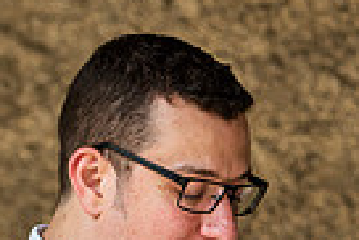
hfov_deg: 3.7
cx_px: 483
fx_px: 5520
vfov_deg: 2.5
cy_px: 323
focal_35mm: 553
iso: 400
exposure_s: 1/640
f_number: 3.5
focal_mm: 130
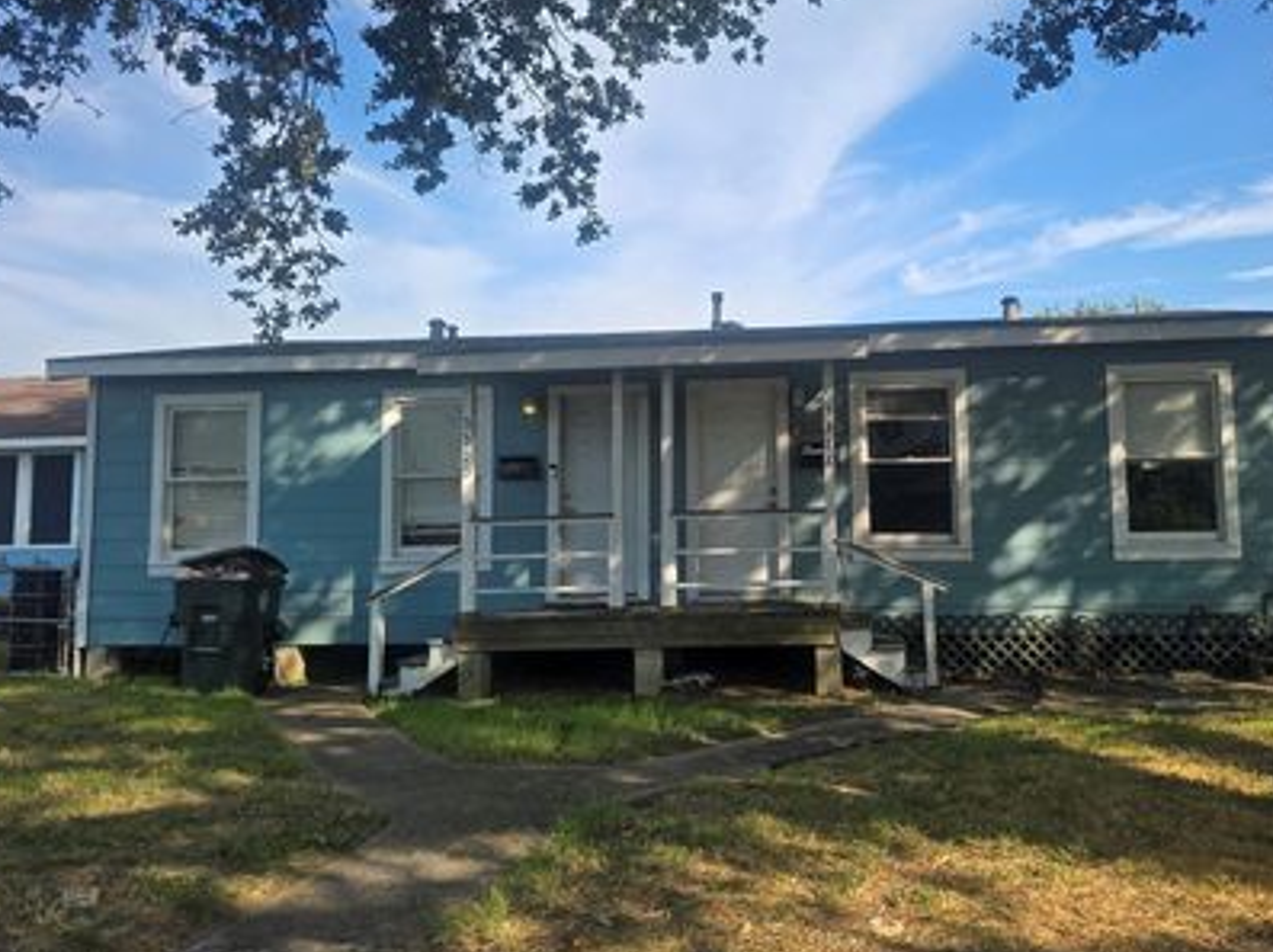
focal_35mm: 29
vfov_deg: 48.1
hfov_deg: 61.2
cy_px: 447
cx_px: 757
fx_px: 1066
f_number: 1.7
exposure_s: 1/472
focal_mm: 6.3
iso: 12
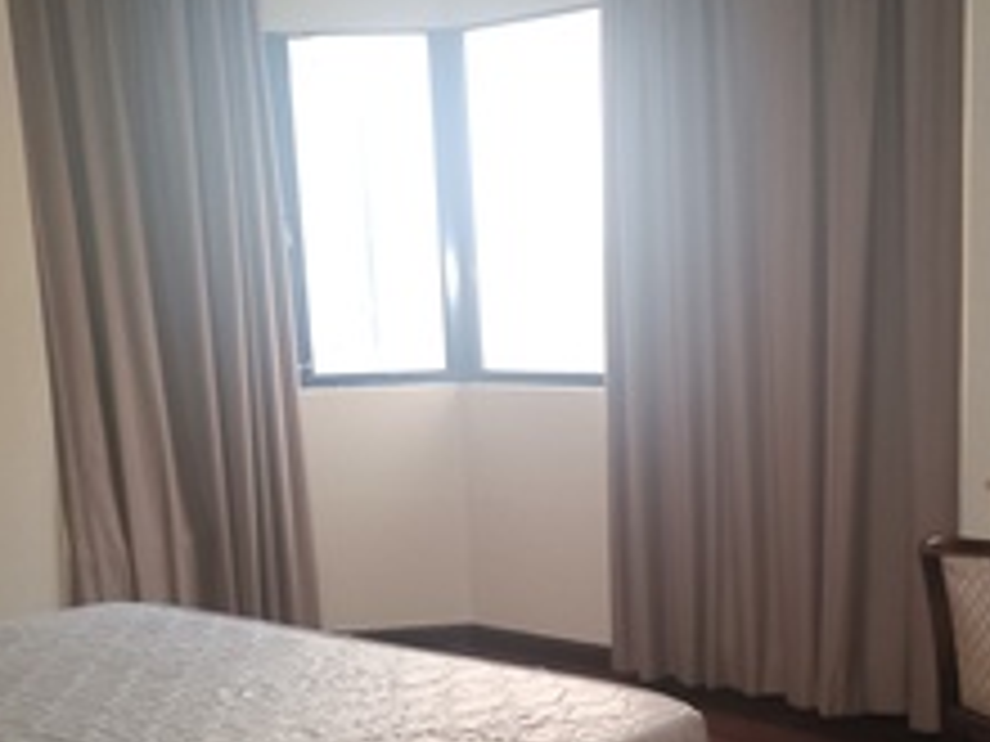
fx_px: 1487
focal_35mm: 52
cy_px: 564
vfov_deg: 27.6
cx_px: 619
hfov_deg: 36.6
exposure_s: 1/25
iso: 3039
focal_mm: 4.7
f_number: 1.7
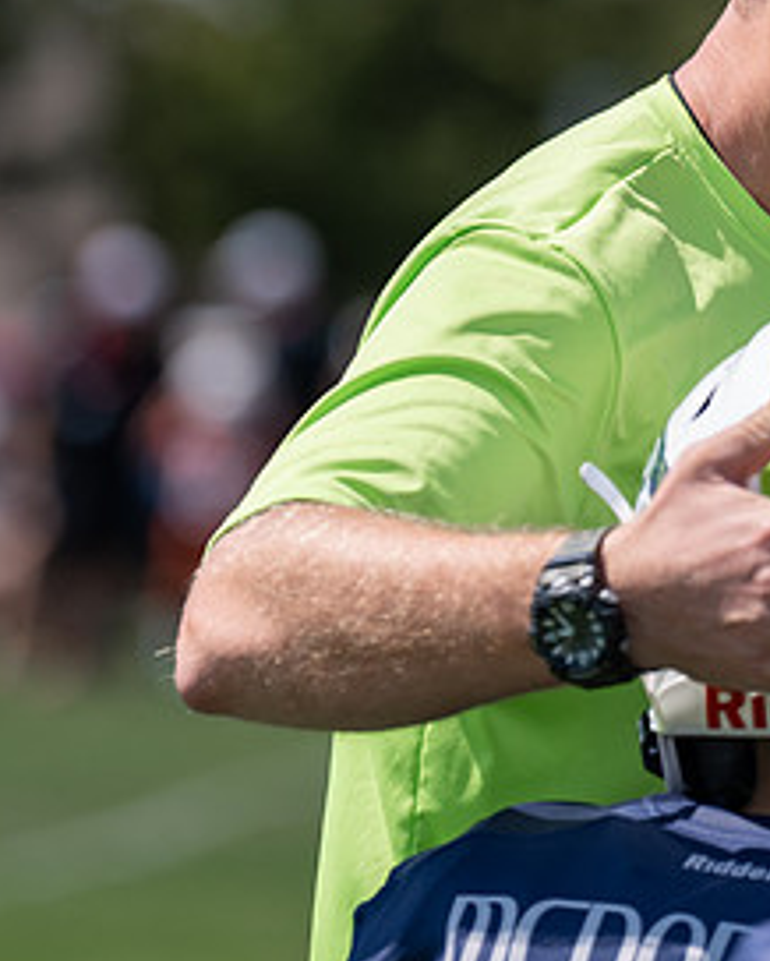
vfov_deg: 4.7
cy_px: 158
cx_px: 718
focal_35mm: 413
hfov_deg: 3.7
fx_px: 11752
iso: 100
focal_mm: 160
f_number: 2.8
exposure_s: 1/2000
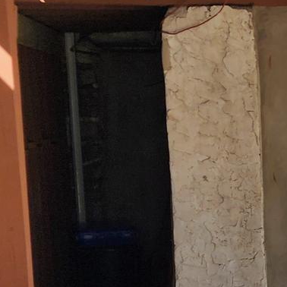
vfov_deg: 15.5
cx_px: 449
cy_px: 294
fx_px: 1032
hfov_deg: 14.6
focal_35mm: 110
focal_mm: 6.4
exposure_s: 1/379
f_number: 1.8
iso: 12
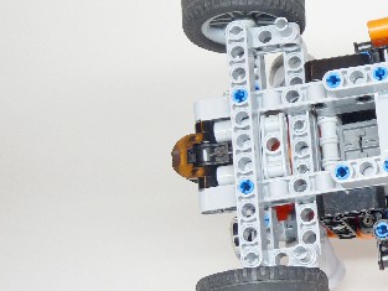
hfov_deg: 19.8
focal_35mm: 92
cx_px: 481
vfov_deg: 16.1
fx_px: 1032
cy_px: 151
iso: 100
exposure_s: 1/15
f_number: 3
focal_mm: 6.4
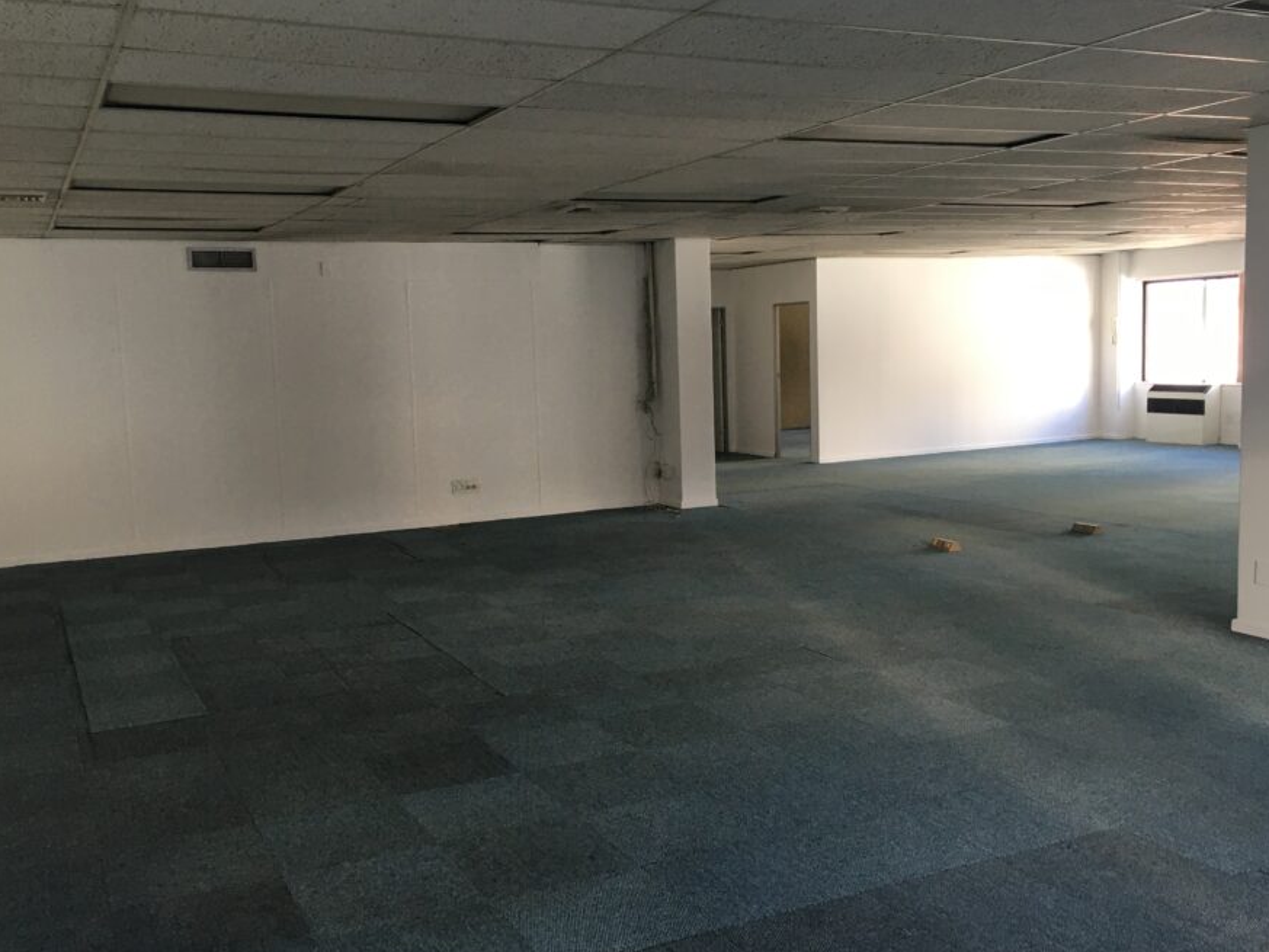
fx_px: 1247
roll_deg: +2.3
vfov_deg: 41.8
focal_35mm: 34
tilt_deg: -4.0
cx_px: 622
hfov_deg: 53.9
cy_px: 475
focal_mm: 4.15
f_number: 2.2
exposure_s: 1/33
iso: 50
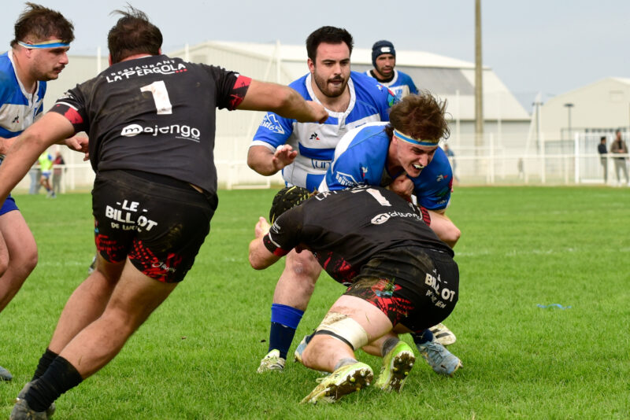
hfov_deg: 21.5
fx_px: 1663
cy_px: 210
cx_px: 315
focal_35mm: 95
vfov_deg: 14.4
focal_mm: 95
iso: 500
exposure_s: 1/1000
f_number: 5
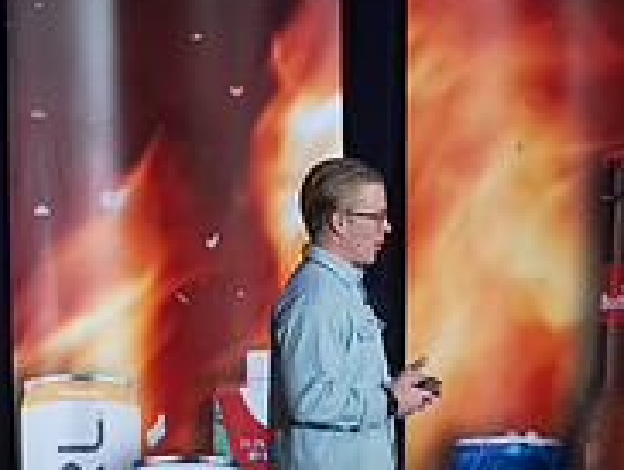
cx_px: 285
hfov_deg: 3.3
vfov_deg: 2.5
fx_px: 10848
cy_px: 310
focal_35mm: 601
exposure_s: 1/320
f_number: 2.8
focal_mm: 195
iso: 7200
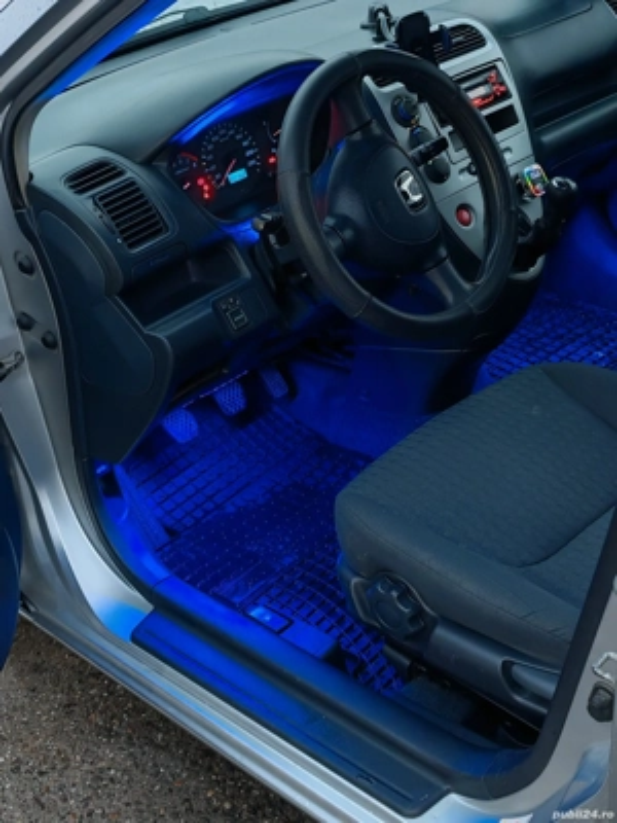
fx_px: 1188
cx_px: 308
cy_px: 412
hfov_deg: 29.1
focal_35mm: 50
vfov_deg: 38.2
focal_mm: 6.83
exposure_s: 1/20
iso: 250
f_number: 1.4
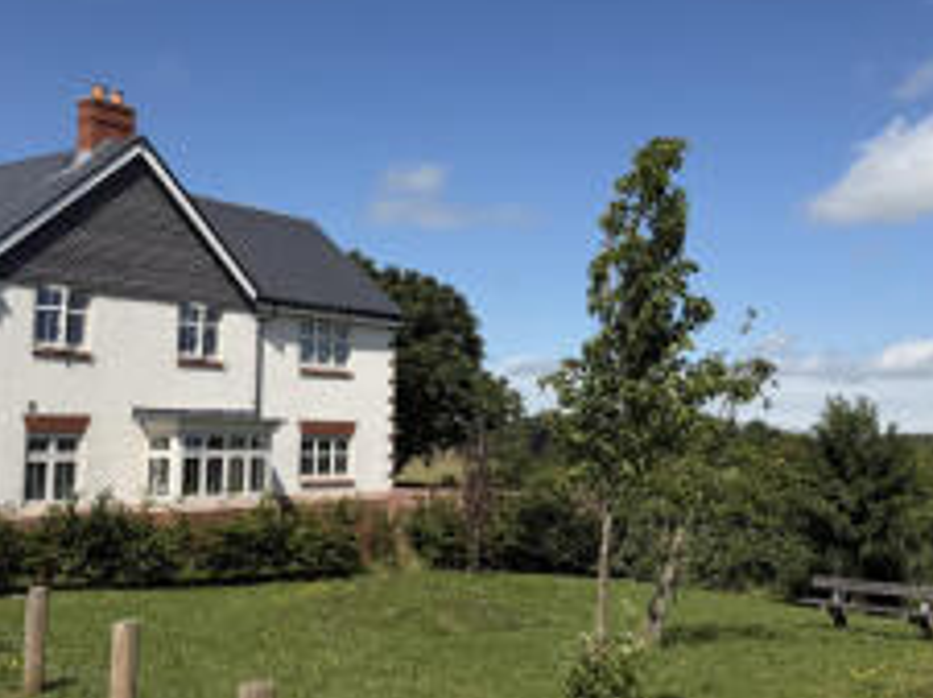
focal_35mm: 45
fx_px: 1212
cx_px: 469
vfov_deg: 32.0
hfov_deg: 42.1
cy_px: 262
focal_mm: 6.76
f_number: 1.78
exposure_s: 1/8130
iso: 80
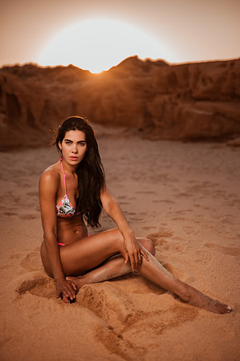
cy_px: 180
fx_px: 351
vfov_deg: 54.5
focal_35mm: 35
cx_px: 120
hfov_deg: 37.8
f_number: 1.4
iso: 50
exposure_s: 1/3200
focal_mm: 35
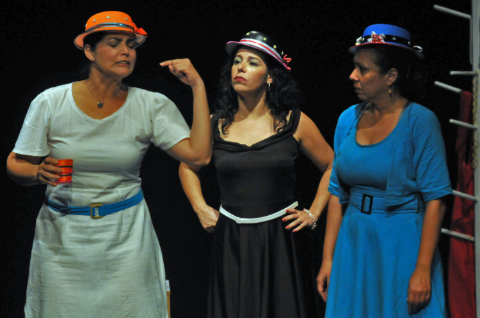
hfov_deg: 9.5
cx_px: 240
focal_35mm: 218
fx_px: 2896
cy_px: 159
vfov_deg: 6.3
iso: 1600
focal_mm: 145
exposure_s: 1/160
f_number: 4.5
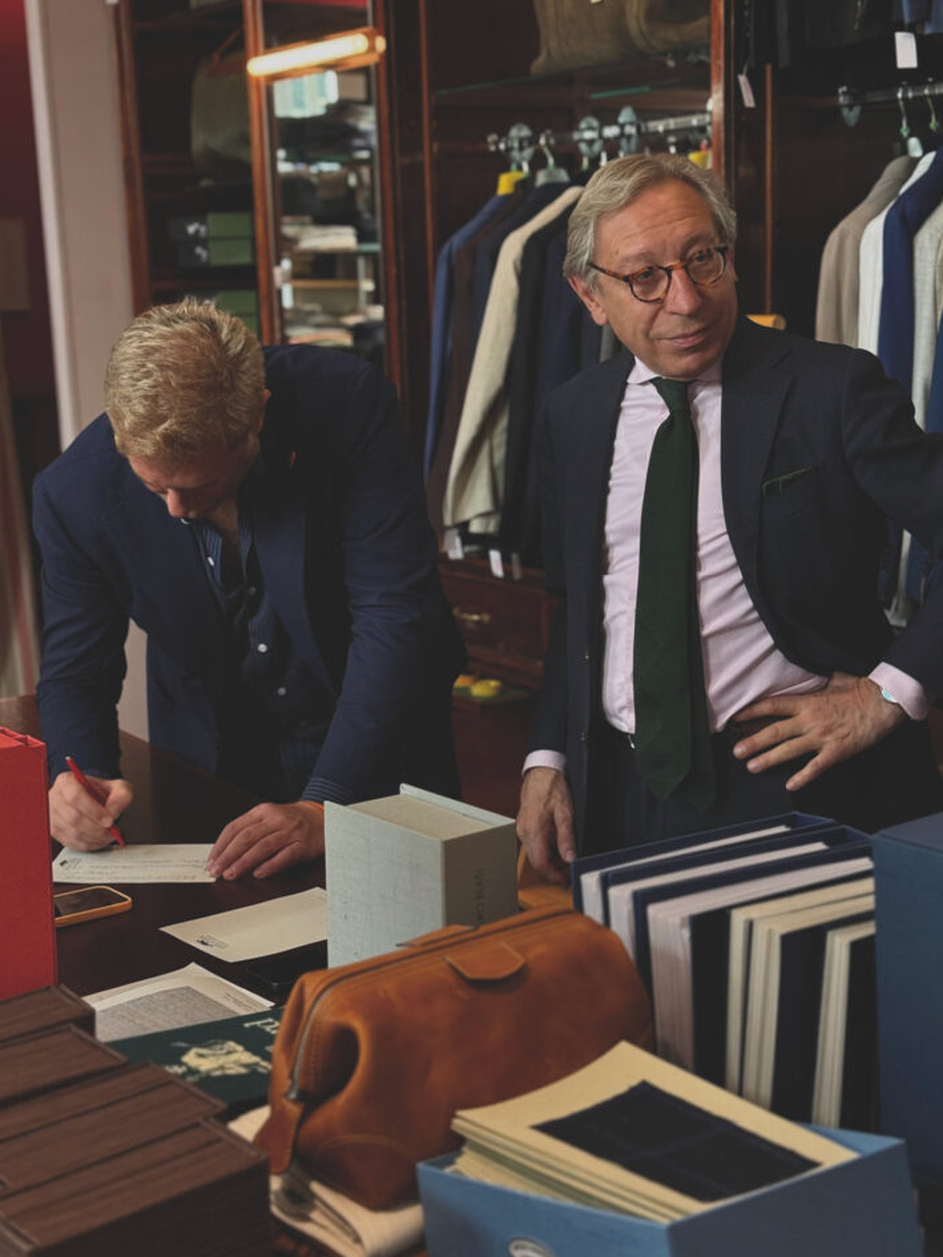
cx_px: 460
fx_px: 1888
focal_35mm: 52
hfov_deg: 28.0
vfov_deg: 36.8
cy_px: 592
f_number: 1.78
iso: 200
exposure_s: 1/100
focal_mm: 6.76
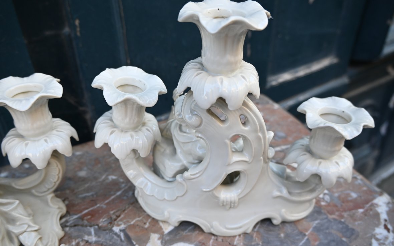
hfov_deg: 62.5
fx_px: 325
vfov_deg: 41.5
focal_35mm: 30
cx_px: 195
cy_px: 131
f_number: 4
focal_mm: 19.5
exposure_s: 1/250
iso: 360
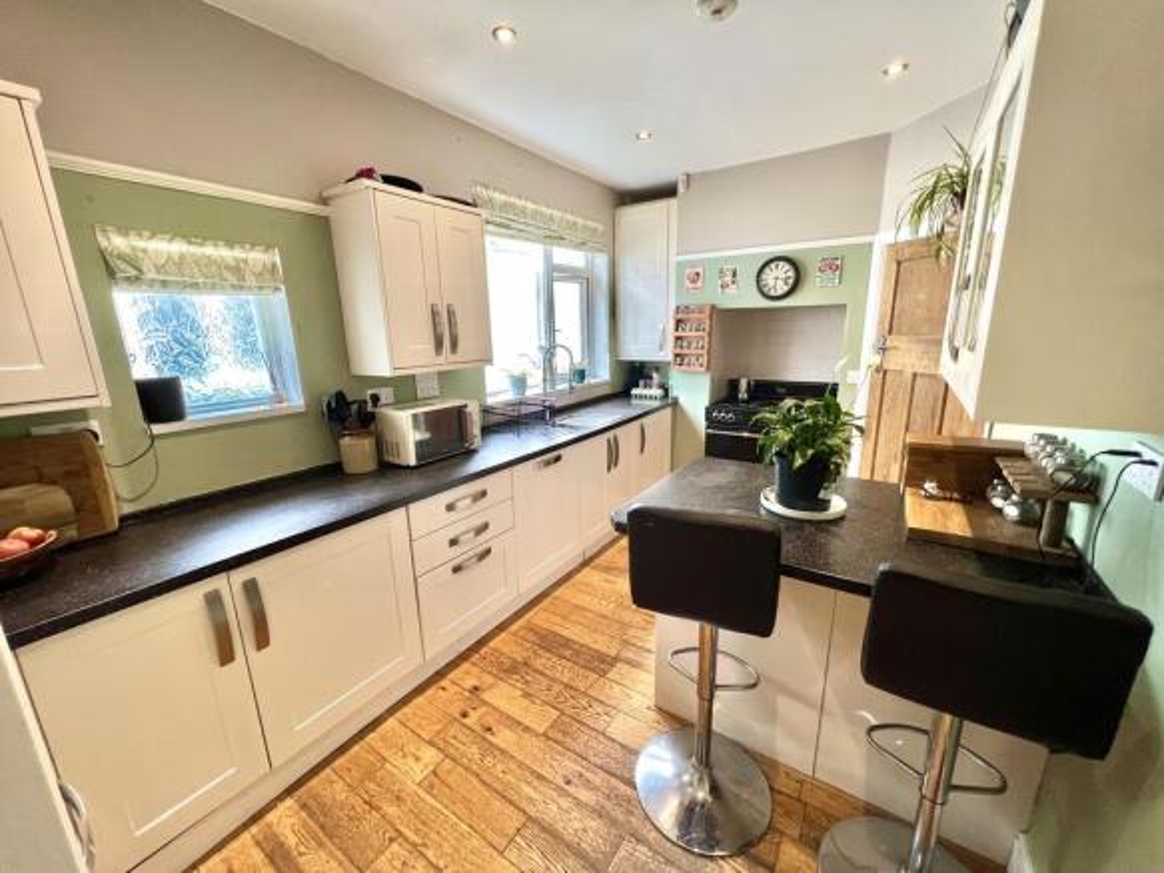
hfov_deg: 106.2
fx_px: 437
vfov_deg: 89.9
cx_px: 582
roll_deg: +1.4
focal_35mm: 13
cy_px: 436
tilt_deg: -13.5
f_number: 1.8
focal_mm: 1.57
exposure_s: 1/50
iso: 125
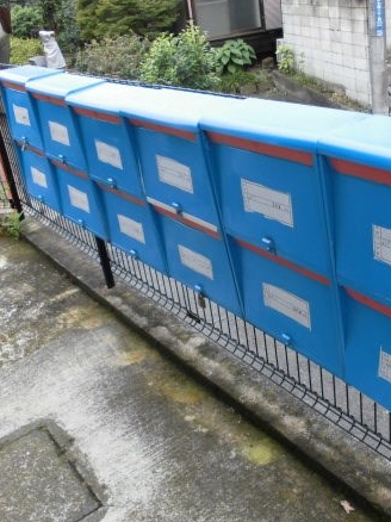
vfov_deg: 49.0
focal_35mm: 38
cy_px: 251
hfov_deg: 37.3
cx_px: 260
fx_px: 573
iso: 100
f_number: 3.5
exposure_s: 1/100
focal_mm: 4.6
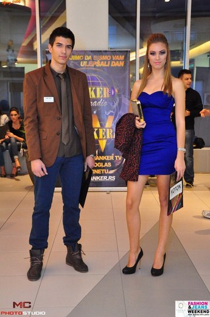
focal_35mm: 60
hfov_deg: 22.5
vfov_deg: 33.4
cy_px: 158
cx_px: 105
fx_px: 527
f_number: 4.5
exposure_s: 1/60
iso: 2000
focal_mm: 40
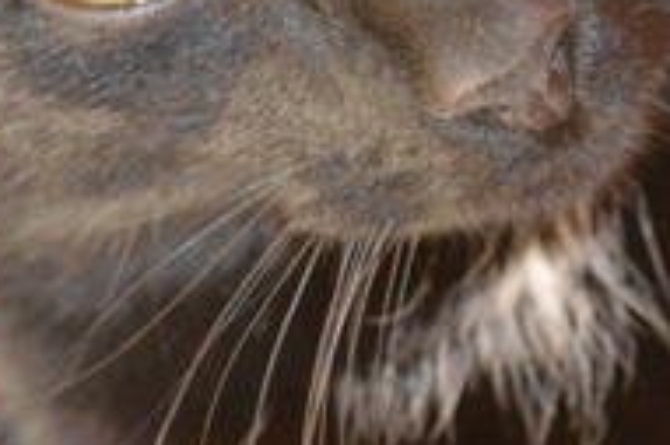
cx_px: 512
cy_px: -60
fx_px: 5616
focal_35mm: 302
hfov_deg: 6.8
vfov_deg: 4.5
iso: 2500
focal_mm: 48
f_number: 5.3
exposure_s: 1/60
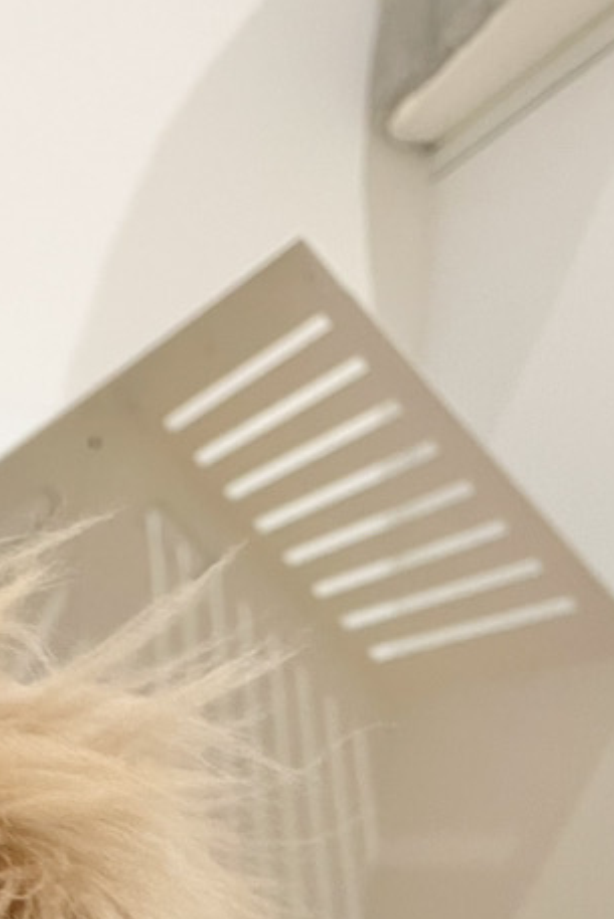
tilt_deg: -8.0
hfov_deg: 18.6
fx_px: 1815
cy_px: 1203
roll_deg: -4.2
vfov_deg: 24.7
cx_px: -34
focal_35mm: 71
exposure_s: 1/60
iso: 250
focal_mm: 4.2
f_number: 1.6
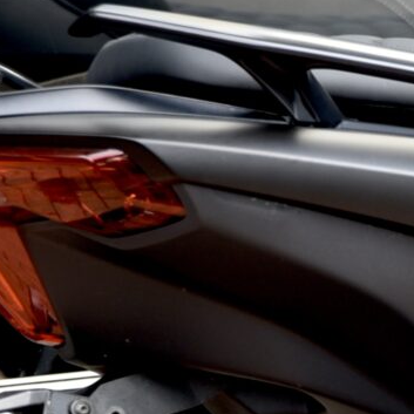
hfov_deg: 3.9
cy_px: 444
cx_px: 1231
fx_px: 5845
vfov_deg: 4.0
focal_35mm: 432
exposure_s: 1/80
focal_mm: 70
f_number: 4.5
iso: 100
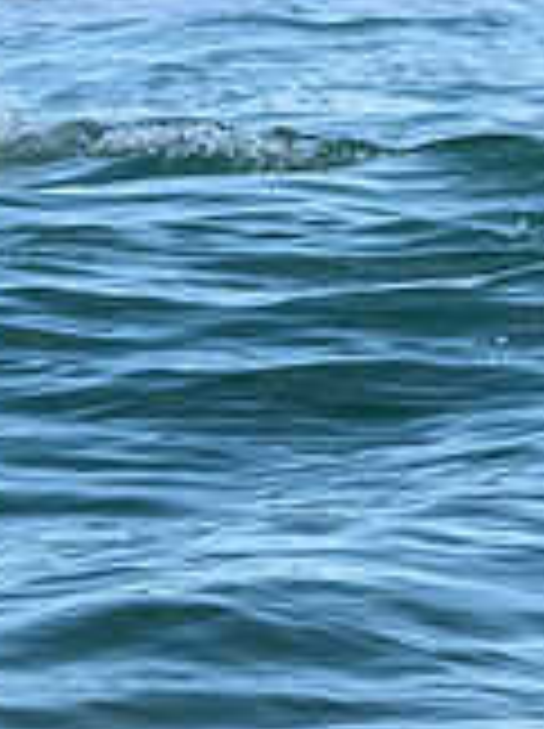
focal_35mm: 1454
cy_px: -128
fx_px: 30547
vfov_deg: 1.4
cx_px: 888
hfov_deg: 1.0
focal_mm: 340
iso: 5000
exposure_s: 1/2000
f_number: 11
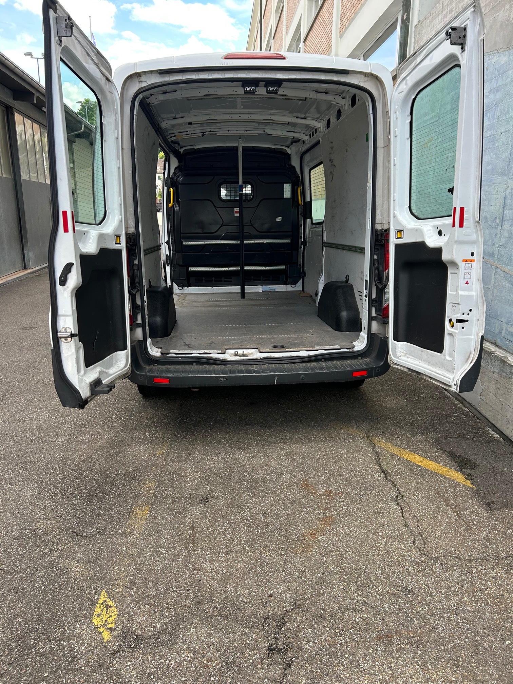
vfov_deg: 67.3
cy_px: 342
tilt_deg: -9.5
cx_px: 256
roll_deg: +3.1
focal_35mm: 26
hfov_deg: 53.1
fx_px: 514
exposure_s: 1/513
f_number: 1.5
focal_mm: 5.7
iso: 50
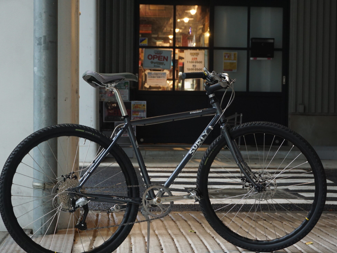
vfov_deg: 19.0
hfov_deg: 25.1
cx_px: 188
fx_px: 756
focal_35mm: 78
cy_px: 130
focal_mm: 41
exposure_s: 1/30
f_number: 5.6
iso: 800
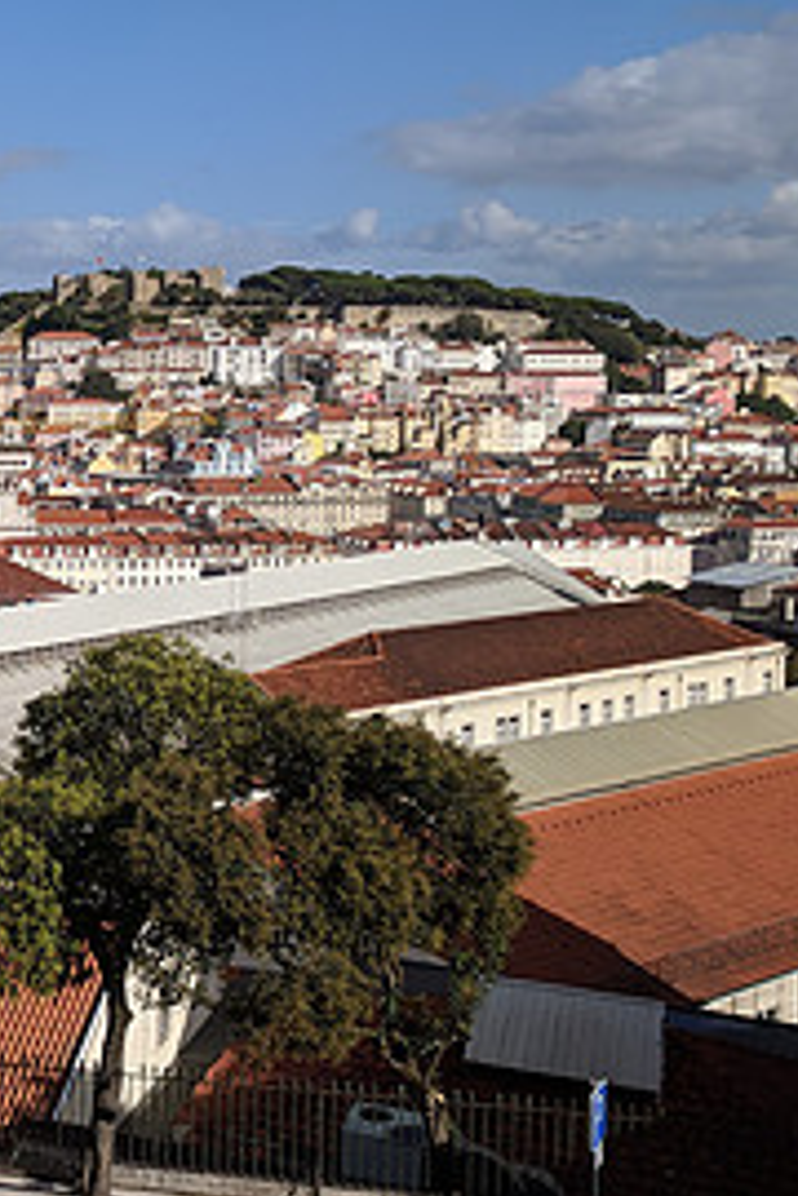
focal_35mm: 58
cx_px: -222
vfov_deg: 34.3
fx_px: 1928
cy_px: 463
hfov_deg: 21.3
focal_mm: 4.67
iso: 51
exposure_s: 1/3717
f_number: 2
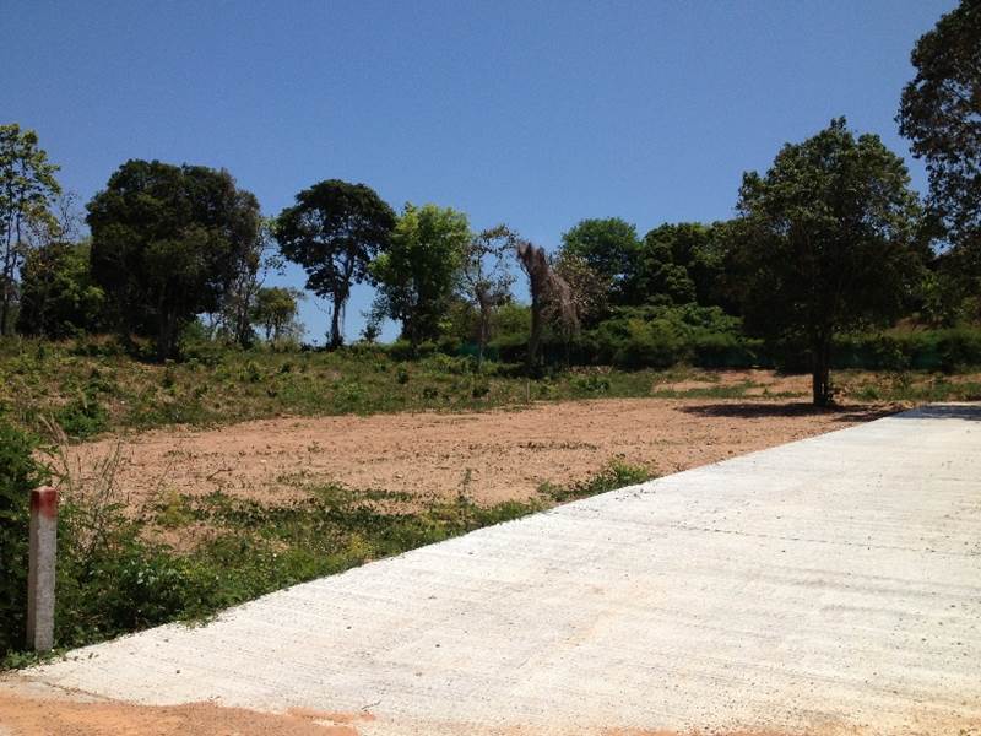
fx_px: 992
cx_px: 490
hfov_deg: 52.6
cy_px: 368
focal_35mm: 35
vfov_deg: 40.7
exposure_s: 1/3247
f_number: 2.4
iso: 50
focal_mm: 4.28
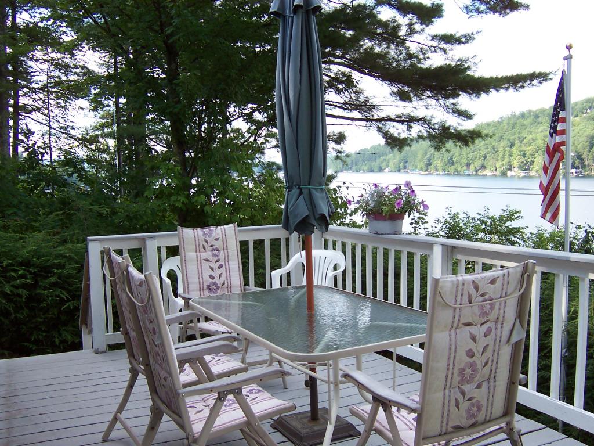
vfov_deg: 39.7
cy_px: 223
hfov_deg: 51.4
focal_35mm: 36
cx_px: 297
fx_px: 618
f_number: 3.4
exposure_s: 1/180
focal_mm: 5.6
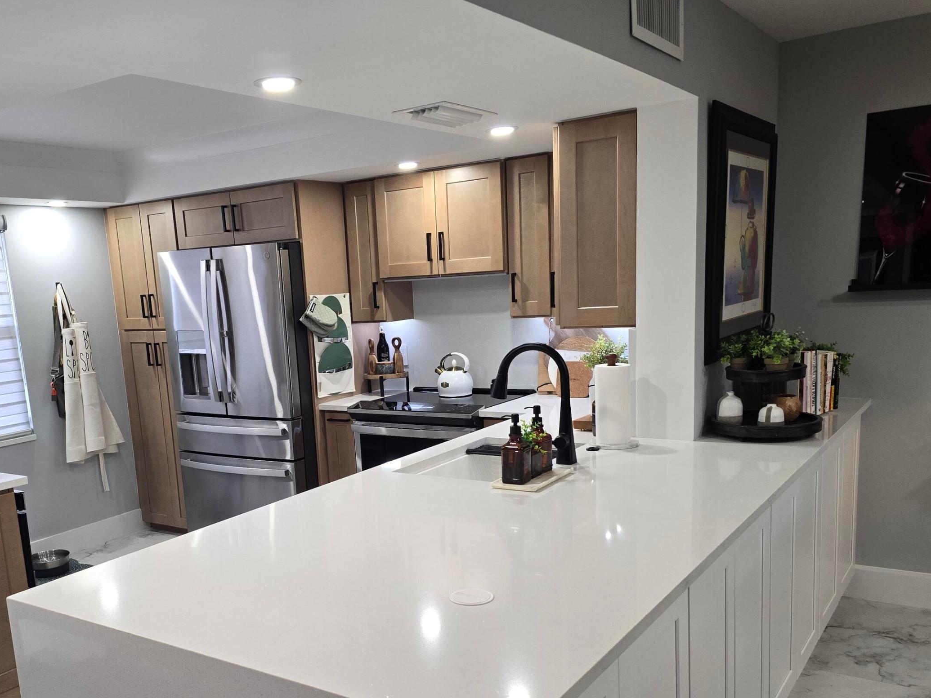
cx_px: 376
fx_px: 861
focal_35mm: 32
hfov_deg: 56.4
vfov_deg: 43.5
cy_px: 471
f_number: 1.7
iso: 200
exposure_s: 1/120
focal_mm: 6.3
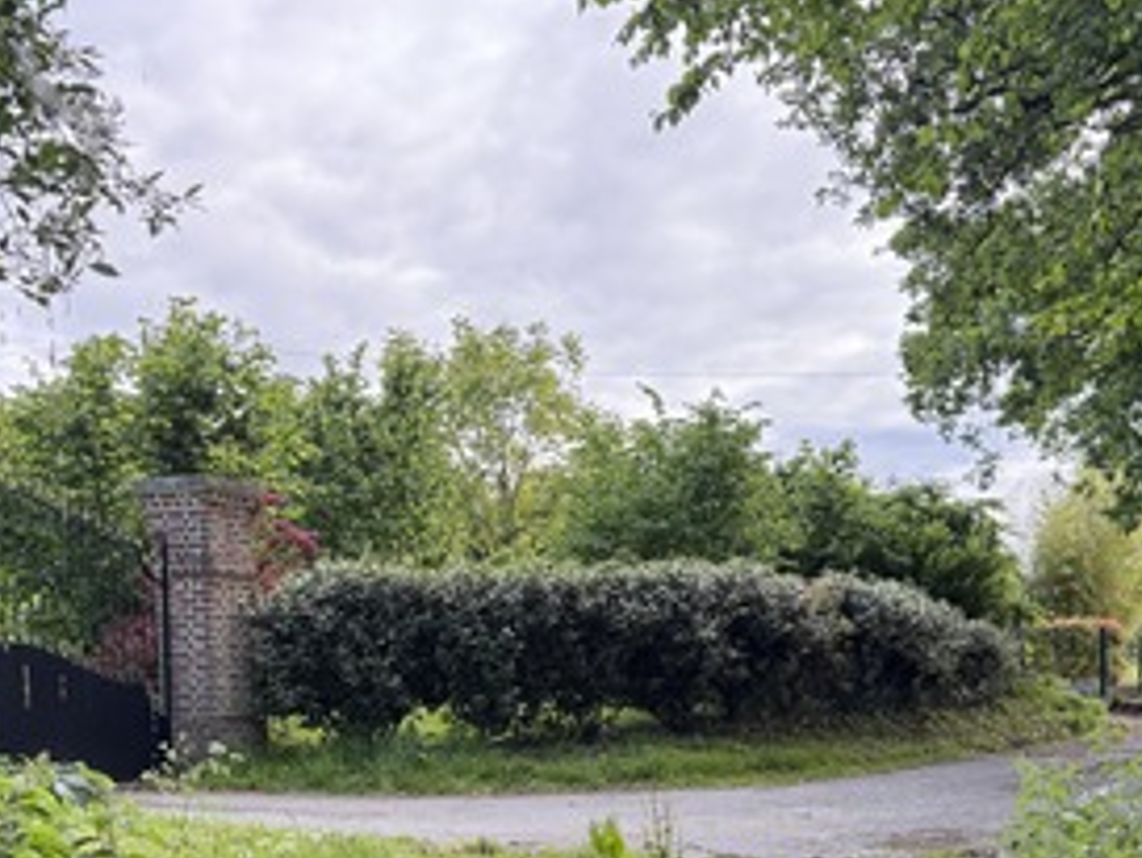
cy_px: 743
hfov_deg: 42.9
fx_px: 1452
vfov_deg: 31.6
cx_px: 573
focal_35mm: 44
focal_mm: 6.76
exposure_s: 1/481
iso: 100
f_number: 1.78
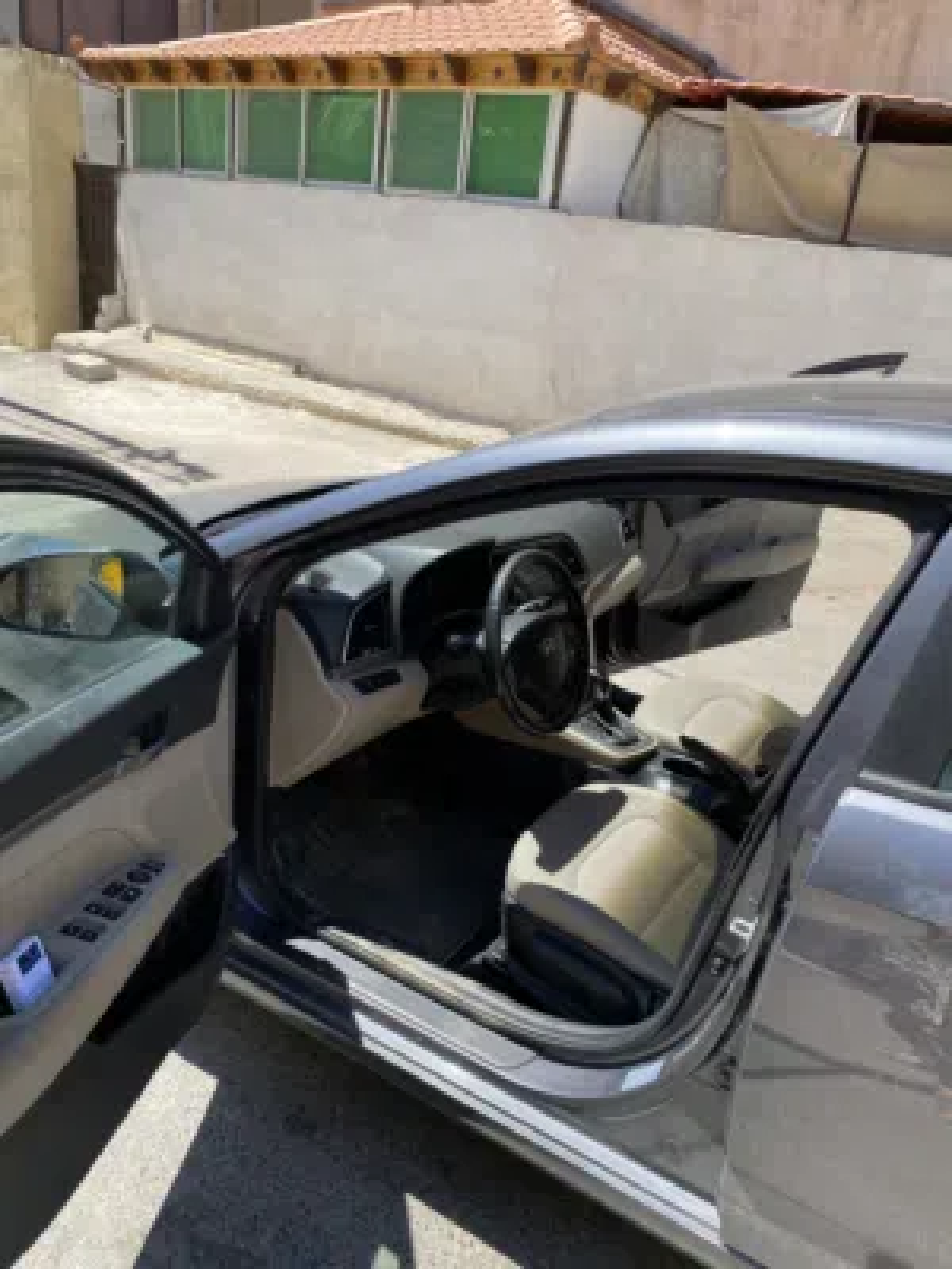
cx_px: 476
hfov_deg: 53.1
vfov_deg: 67.3
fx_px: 953
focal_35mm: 26
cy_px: 634
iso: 32
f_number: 1.8
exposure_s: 1/1464
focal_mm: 4.25
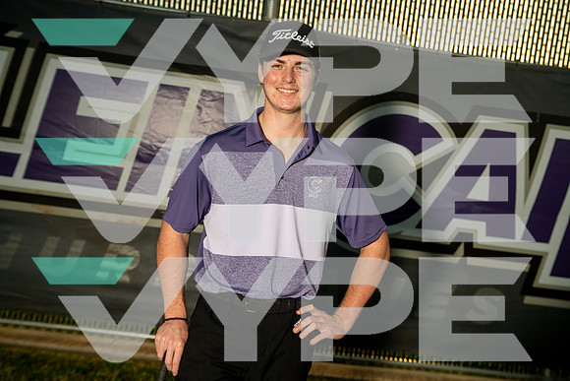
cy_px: 190
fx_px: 792
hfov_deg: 39.6
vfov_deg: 27.0
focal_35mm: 50
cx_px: 285
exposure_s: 1/250
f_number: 4.5
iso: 400
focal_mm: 50
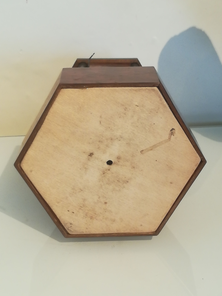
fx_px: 607
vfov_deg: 27.4
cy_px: 148
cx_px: 111
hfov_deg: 20.7
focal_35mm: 71
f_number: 2.2
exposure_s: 1/25
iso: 320
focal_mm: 3.83
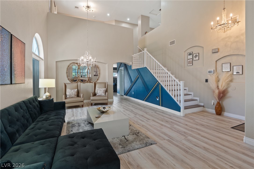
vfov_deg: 73.7
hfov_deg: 96.7
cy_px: 84
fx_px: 113
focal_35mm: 16
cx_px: 127
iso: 500
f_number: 8
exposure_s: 1/2
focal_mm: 16
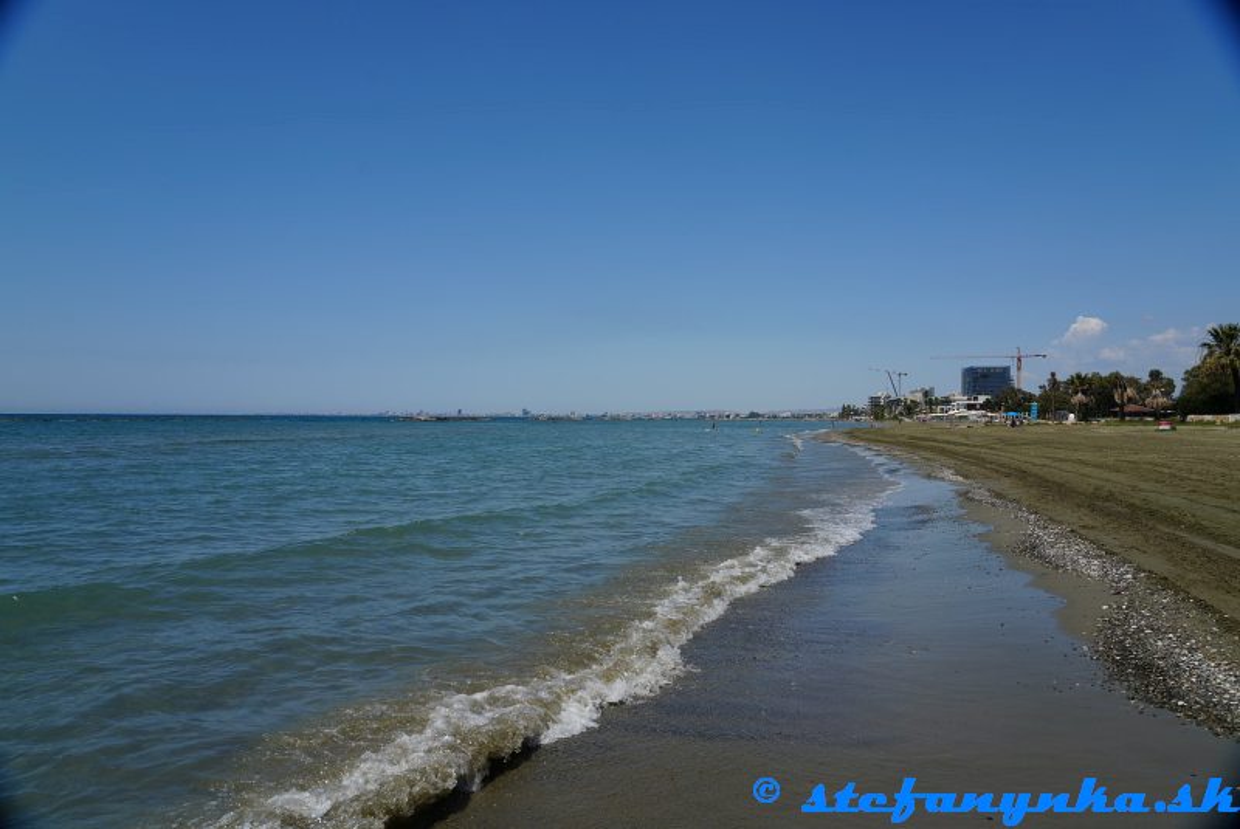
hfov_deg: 73.7
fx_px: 827
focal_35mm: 24
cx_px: 620
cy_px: 414
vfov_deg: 53.2
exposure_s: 1/250
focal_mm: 24
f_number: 8
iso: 100
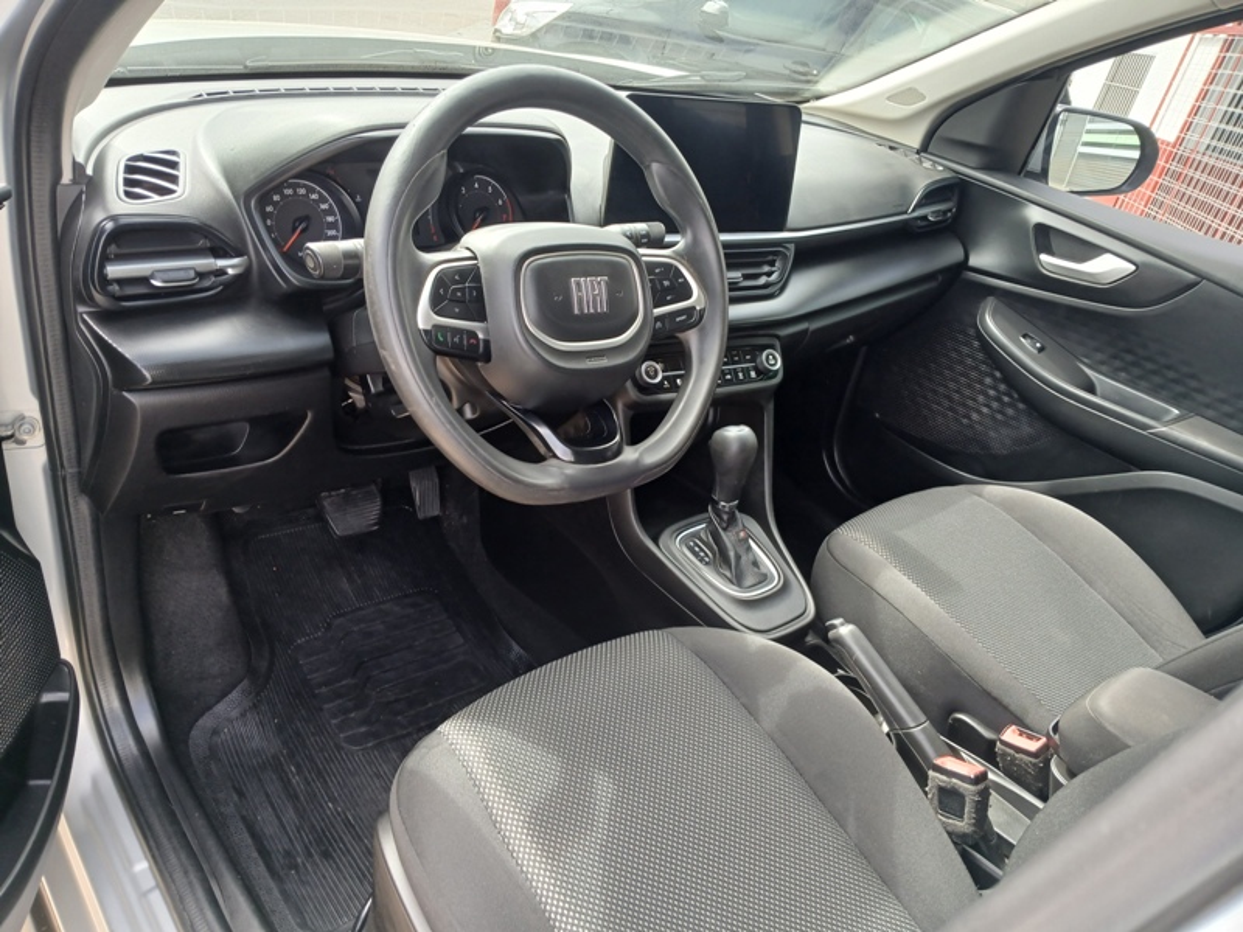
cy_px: 466
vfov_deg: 53.1
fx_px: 934
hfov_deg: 67.3
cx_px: 622
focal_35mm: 26
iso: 64
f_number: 1.8
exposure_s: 1/60
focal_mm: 3.98
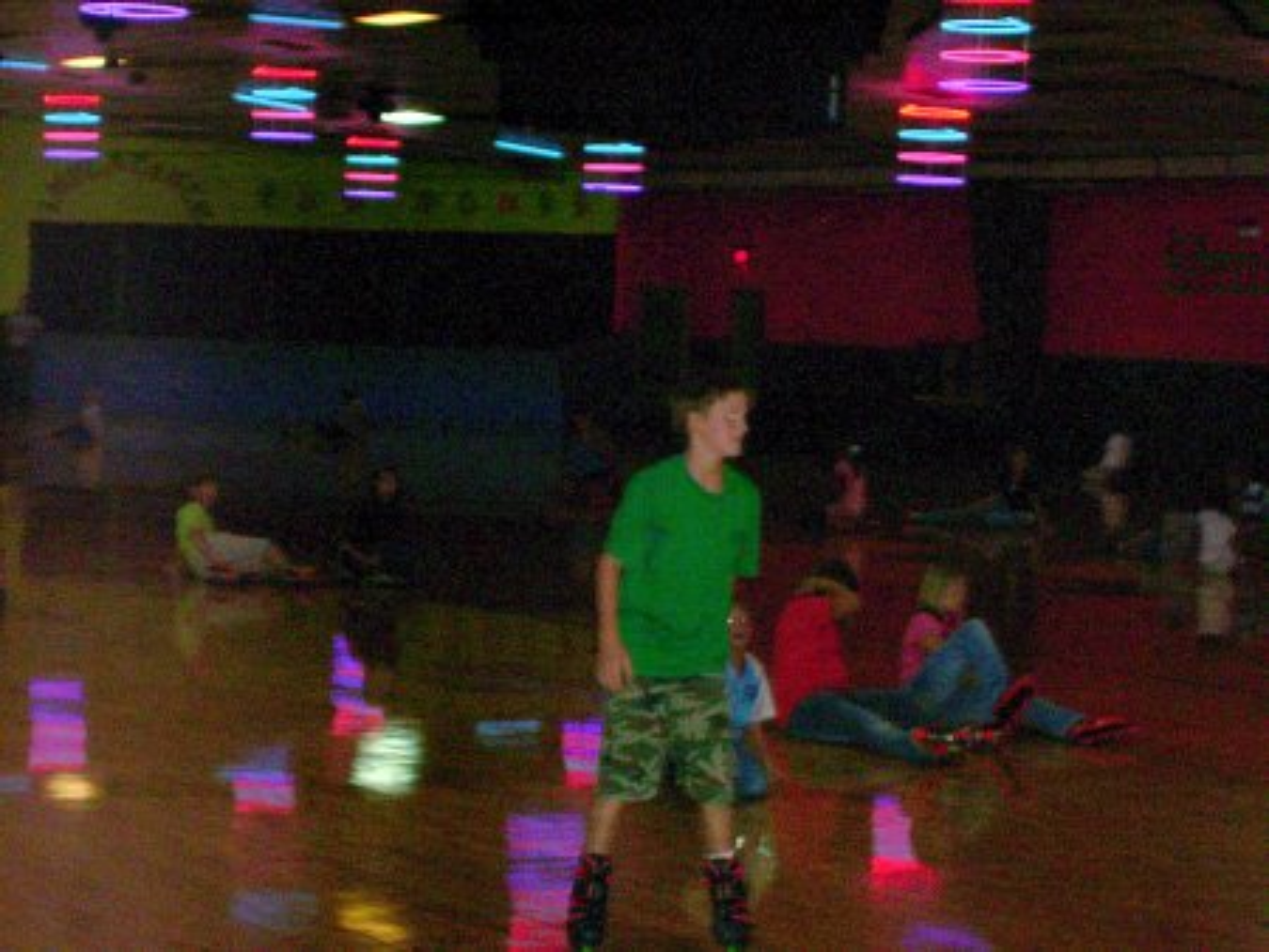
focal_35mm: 82
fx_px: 3008
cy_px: 476
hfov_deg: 23.8
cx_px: 634
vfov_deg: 18.0
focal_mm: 13.5
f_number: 4.1
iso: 125
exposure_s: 1/90
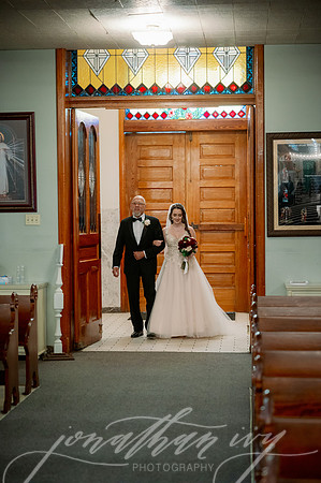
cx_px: 160
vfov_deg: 28.9
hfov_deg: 19.4
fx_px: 938
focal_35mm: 70
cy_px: 242
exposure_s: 1/320
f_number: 2.8
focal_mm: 70
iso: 2500
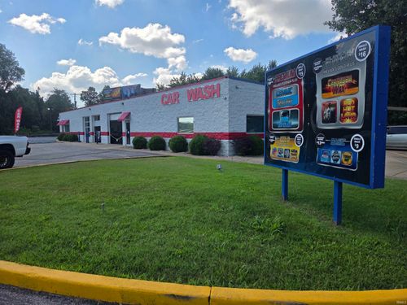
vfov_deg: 58.9
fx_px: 270
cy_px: 152
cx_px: 204
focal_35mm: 23
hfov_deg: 73.9
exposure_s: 1/4187
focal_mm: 5.4
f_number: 1.8
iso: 80
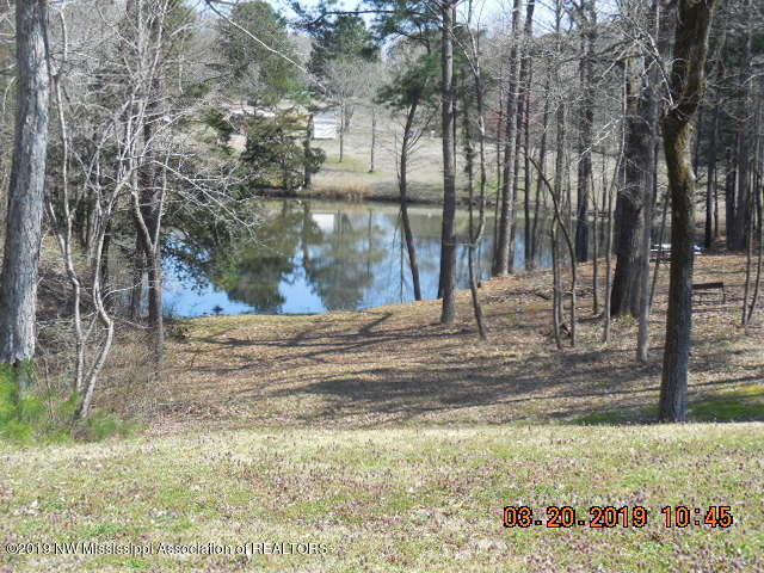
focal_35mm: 66
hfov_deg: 29.4
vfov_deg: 22.3
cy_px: 286
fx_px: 1457
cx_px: 382
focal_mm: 10.9
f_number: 4.2
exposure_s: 1/400
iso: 125
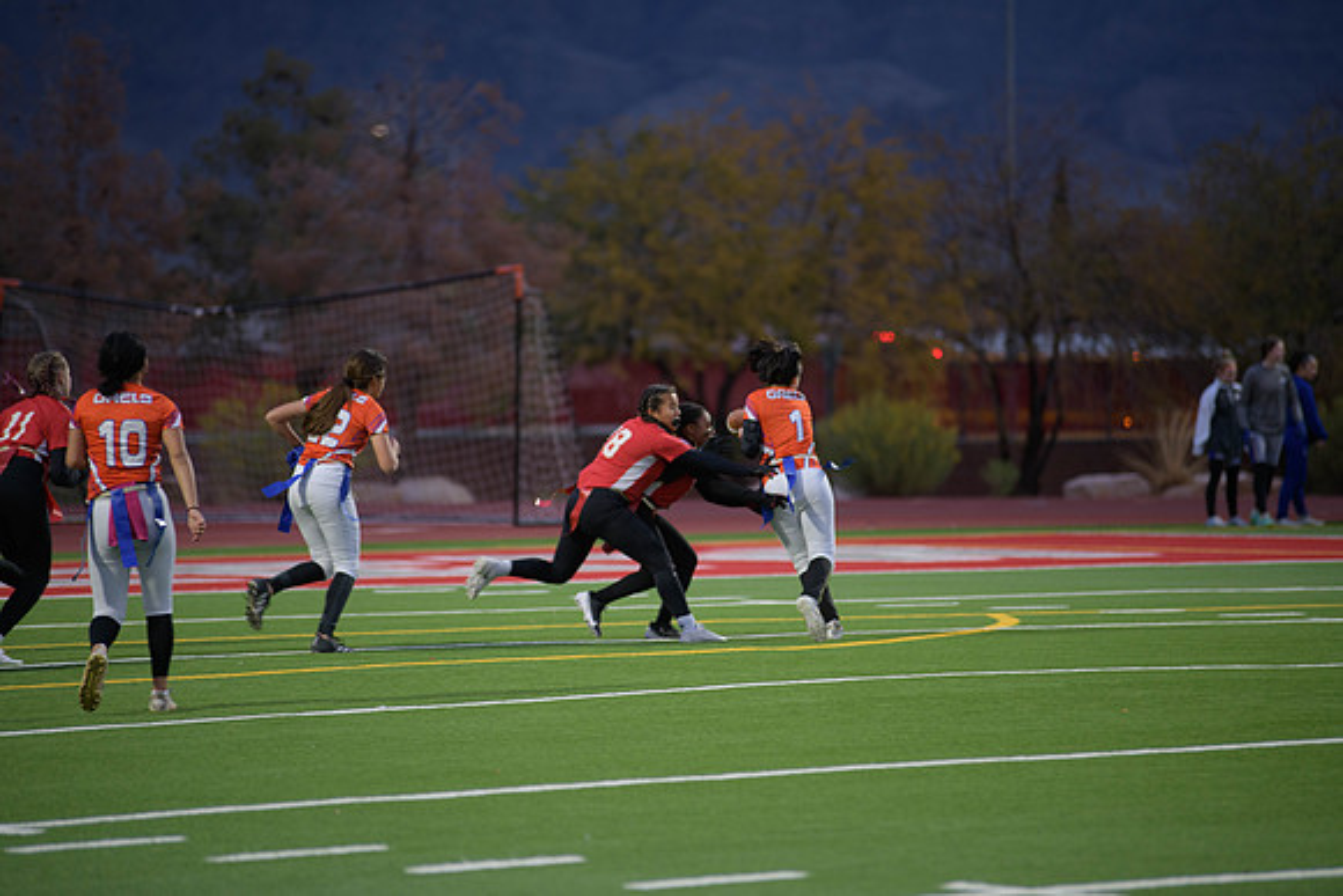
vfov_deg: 6.9
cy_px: 448
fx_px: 7463
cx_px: 672
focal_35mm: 200
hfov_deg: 10.3
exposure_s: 1/200
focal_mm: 200
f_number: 2.8
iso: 560
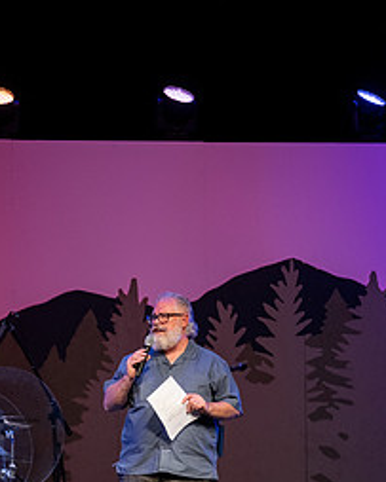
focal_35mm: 349
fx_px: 4987
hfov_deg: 4.4
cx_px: 169
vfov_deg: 5.5
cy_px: 425
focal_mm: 140
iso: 1000
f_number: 2.8
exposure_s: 1/210
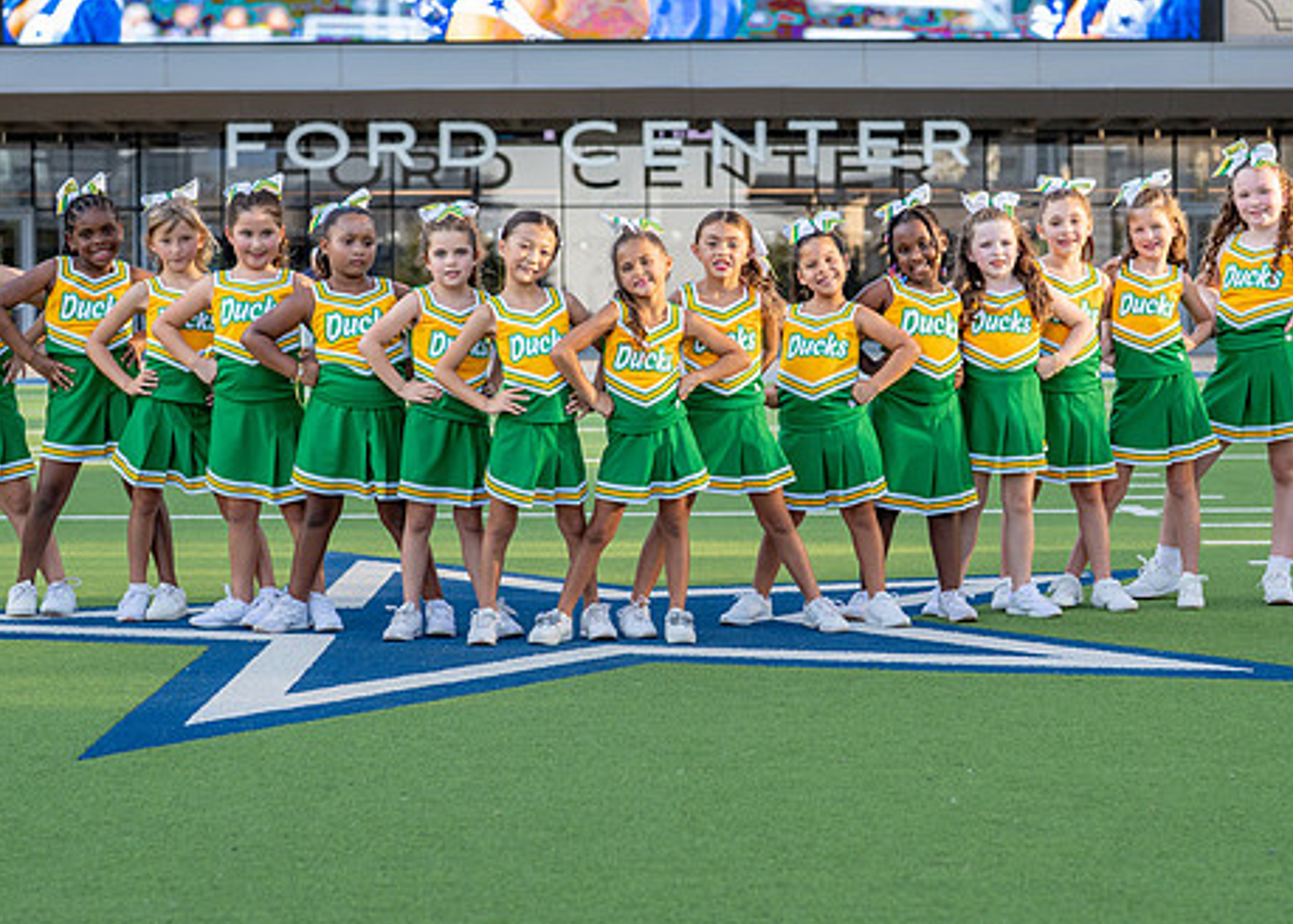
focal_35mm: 84
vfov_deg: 17.0
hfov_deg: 23.7
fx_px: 3085
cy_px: 436
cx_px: 679
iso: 320
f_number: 2.8
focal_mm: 50
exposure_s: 1/800
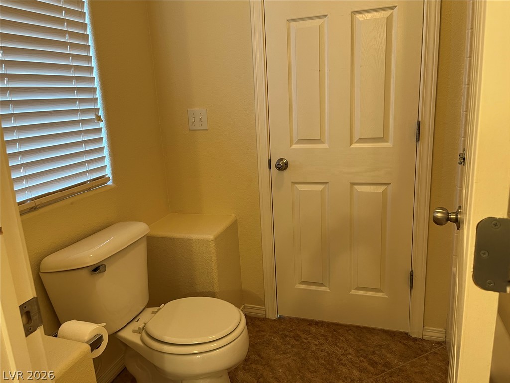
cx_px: 255
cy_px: 192
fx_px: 383
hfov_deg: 67.3
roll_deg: +3.0
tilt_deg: -14.2
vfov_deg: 53.1
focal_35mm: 26
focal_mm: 5.1
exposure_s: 1/60
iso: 100
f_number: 1.6
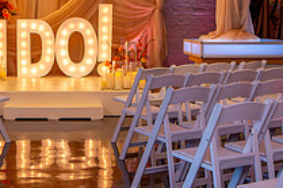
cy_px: 37
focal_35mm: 101
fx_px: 793
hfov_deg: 20.1
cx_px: 73
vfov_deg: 13.5
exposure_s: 1/250
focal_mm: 34
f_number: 3.5
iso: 3200
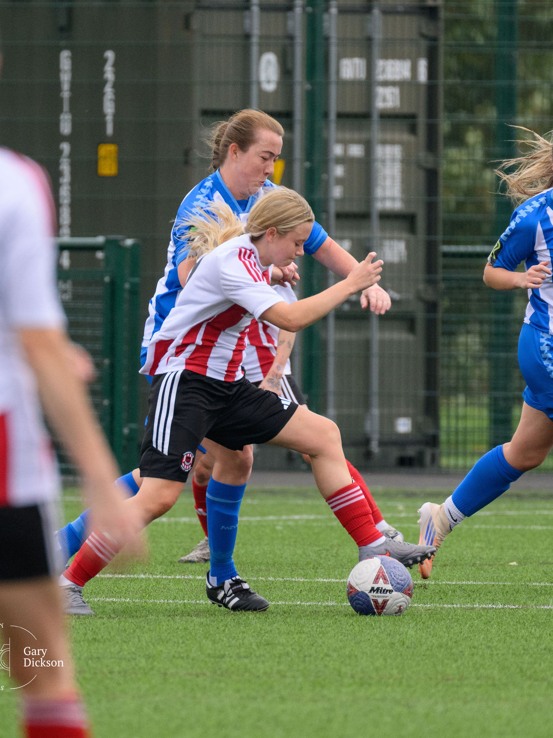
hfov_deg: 1.7
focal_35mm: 863
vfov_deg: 2.3
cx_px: 232
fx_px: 18382
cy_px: 431
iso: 2000
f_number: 5.6
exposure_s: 1/1250
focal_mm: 400
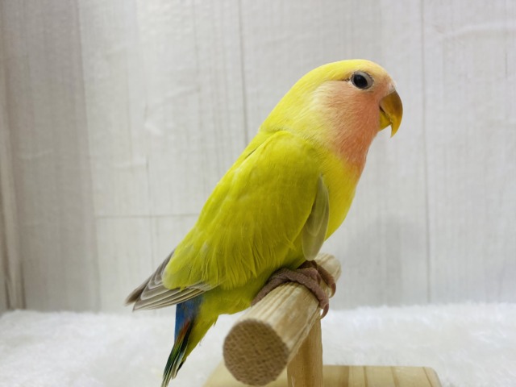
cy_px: 194
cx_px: 258
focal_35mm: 25
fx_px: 373
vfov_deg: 54.9
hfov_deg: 69.4
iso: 80
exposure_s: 1/100
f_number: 1.8
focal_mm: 4.25
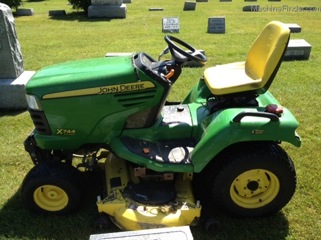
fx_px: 325
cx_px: 160
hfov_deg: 52.6
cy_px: 120
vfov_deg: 40.7
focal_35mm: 35
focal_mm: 4.28
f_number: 2.4
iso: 64
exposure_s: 1/600
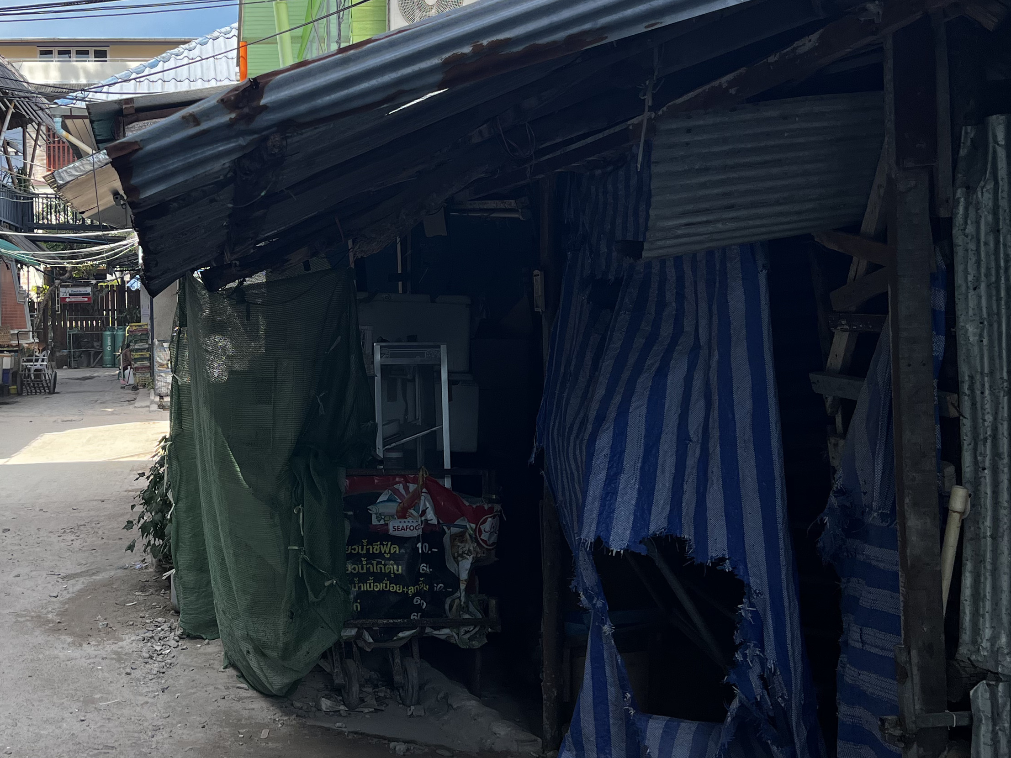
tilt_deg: +1.8
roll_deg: +1.3
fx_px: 1373
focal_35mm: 47
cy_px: 272
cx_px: 214
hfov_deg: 39.0
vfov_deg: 30.7
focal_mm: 5.7
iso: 50
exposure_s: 1/1311
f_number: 1.5
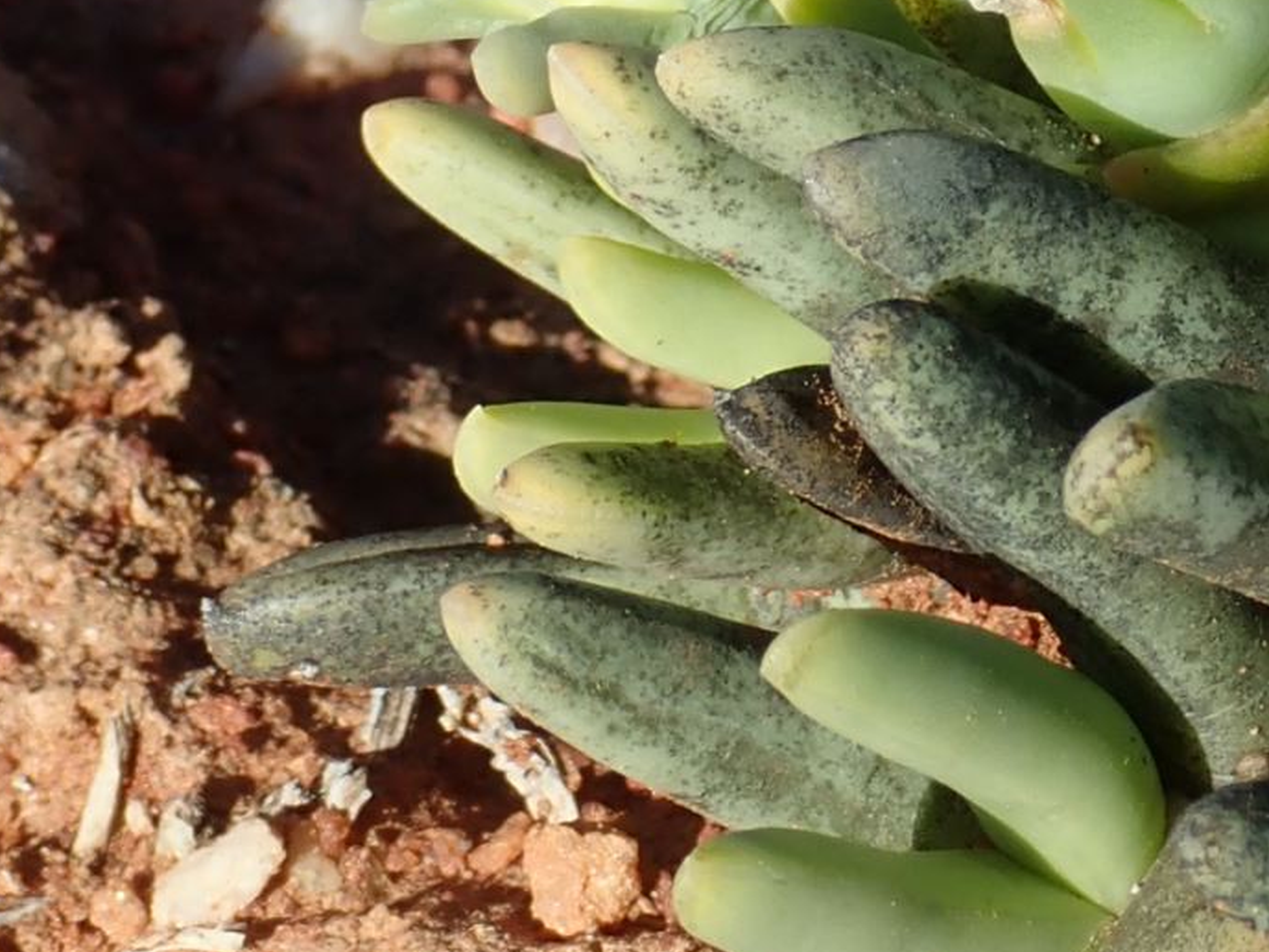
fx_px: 9055
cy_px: -116
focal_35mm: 247
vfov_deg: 6.0
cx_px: 551
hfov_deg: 8.0
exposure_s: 1/250
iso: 100
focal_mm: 15.41
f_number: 6.3
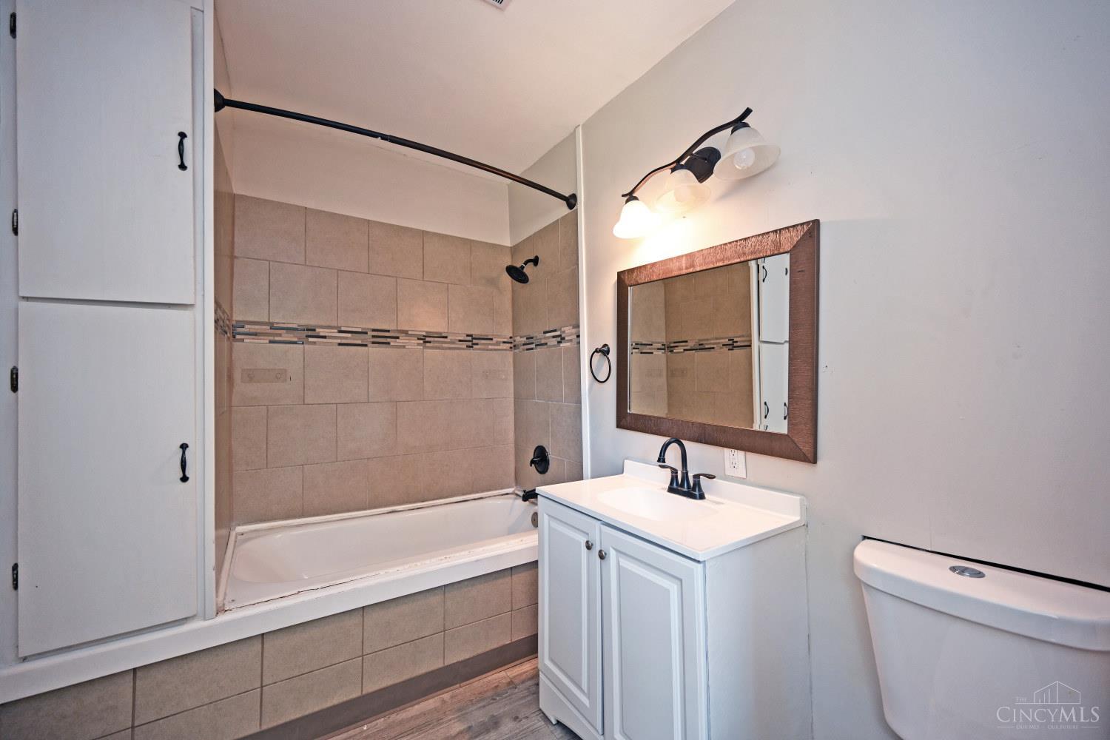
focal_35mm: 14
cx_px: 555
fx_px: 432
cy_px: 370
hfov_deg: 104.3
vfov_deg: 81.2
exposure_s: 1/60
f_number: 4
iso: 450
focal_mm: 14
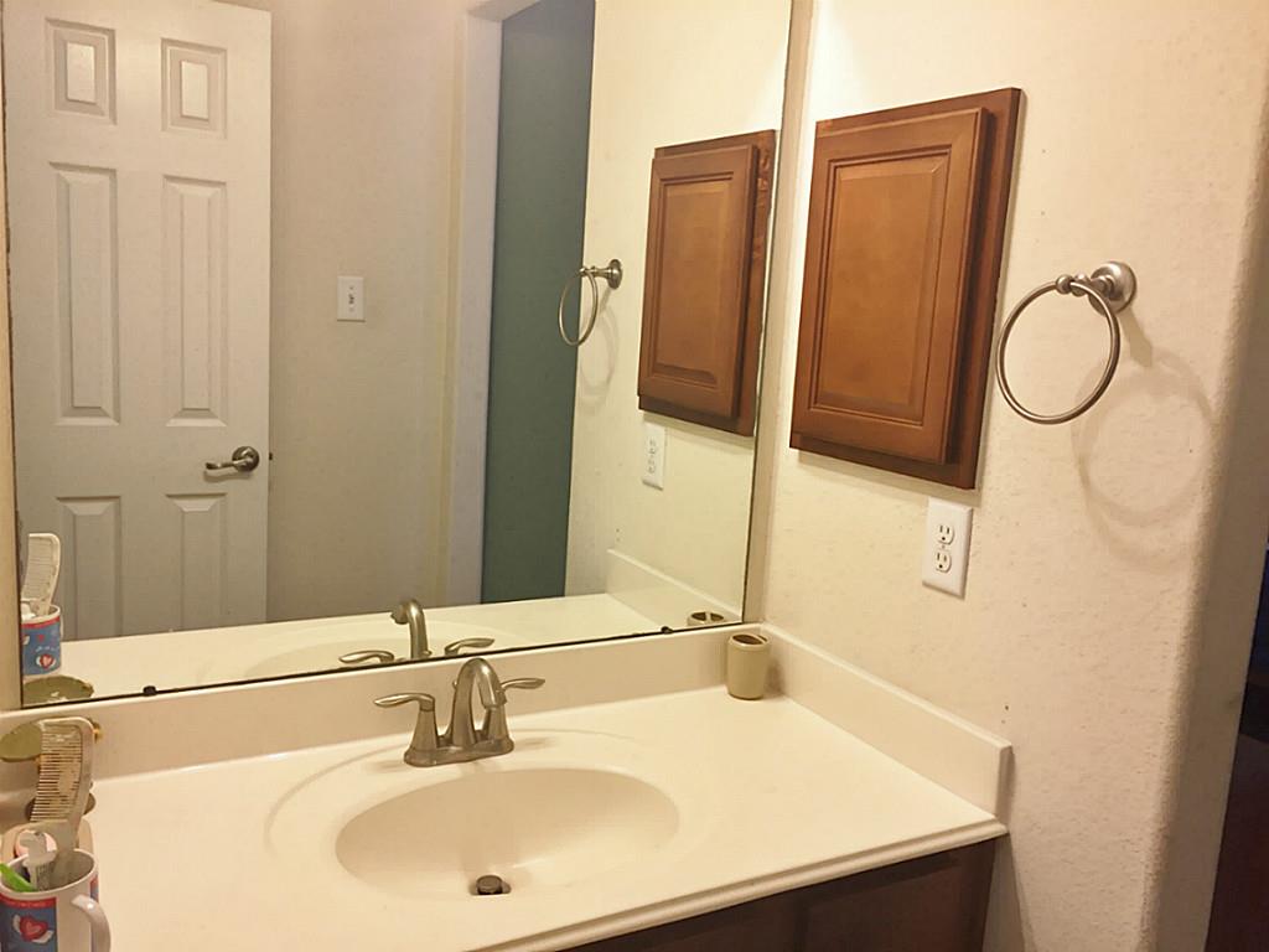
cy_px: 476
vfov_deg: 48.2
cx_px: 634
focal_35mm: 29
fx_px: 1063
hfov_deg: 61.7
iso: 80
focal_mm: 4.15
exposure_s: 1/30
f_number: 2.2
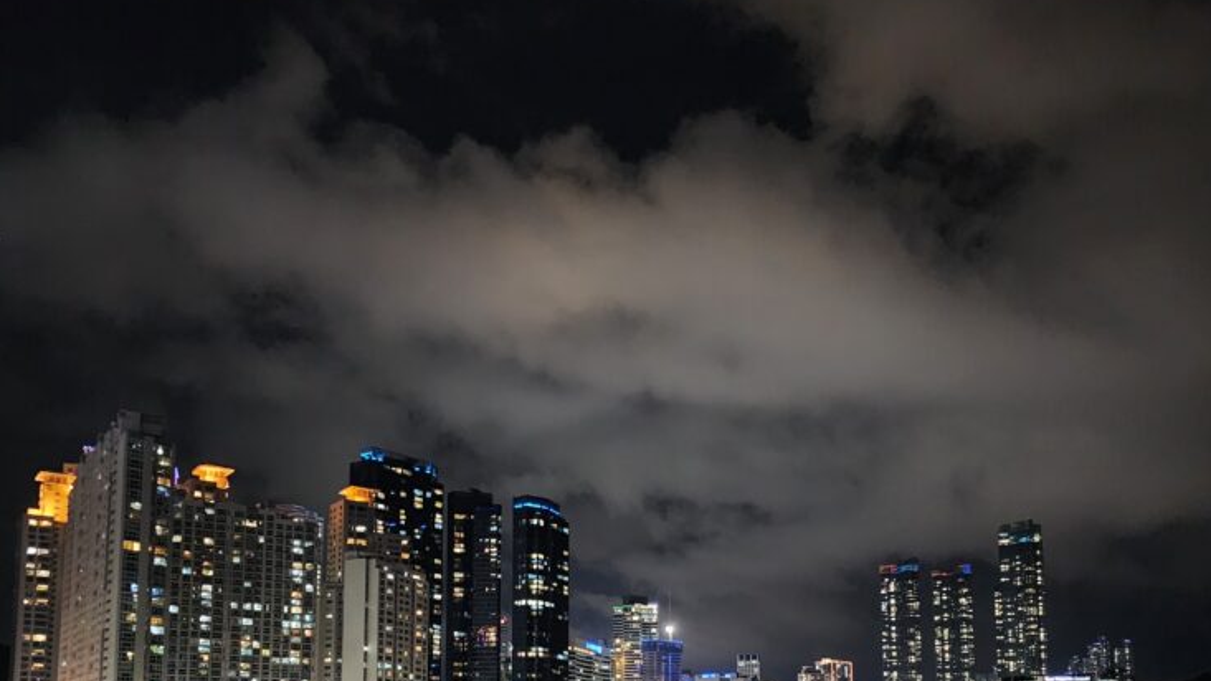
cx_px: 633
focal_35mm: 35
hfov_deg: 56.6
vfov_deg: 32.1
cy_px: 612
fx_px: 1124
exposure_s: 1/24
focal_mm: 6.4
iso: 1000
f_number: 1.8
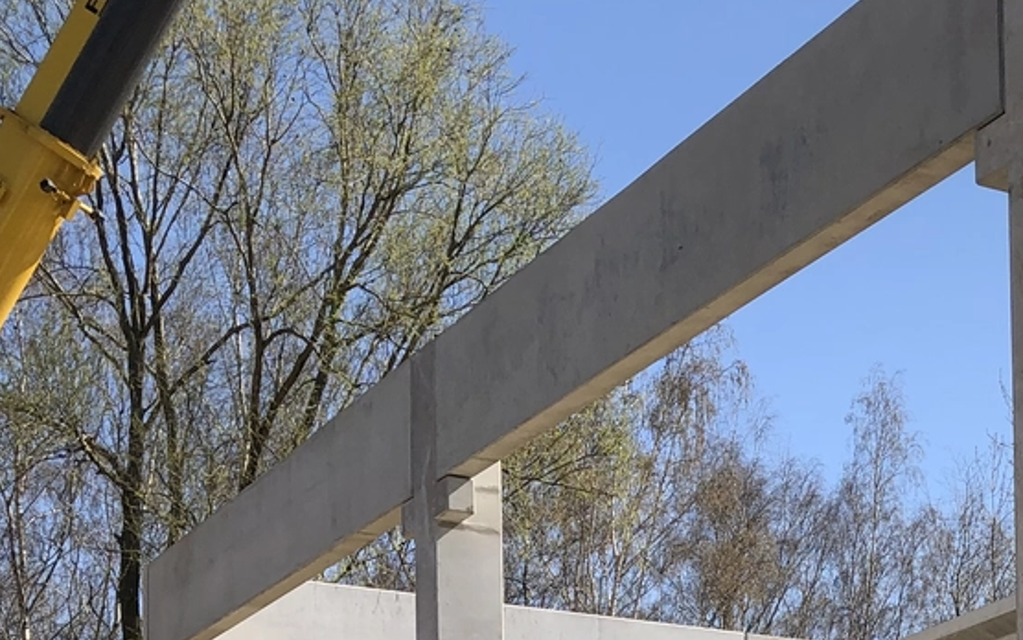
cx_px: 867
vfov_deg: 14.9
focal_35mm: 80
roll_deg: +0.3
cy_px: 1009
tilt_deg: +1.5
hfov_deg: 25.2
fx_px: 2231
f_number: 1.8
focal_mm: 3.99
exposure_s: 1/1230
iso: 20
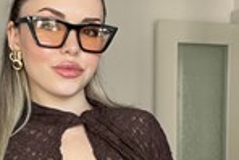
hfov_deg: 23.3
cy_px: 200
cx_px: 87
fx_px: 578
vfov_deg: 15.1
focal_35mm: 87
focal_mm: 2.71
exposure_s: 1/121
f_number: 2.2
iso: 80
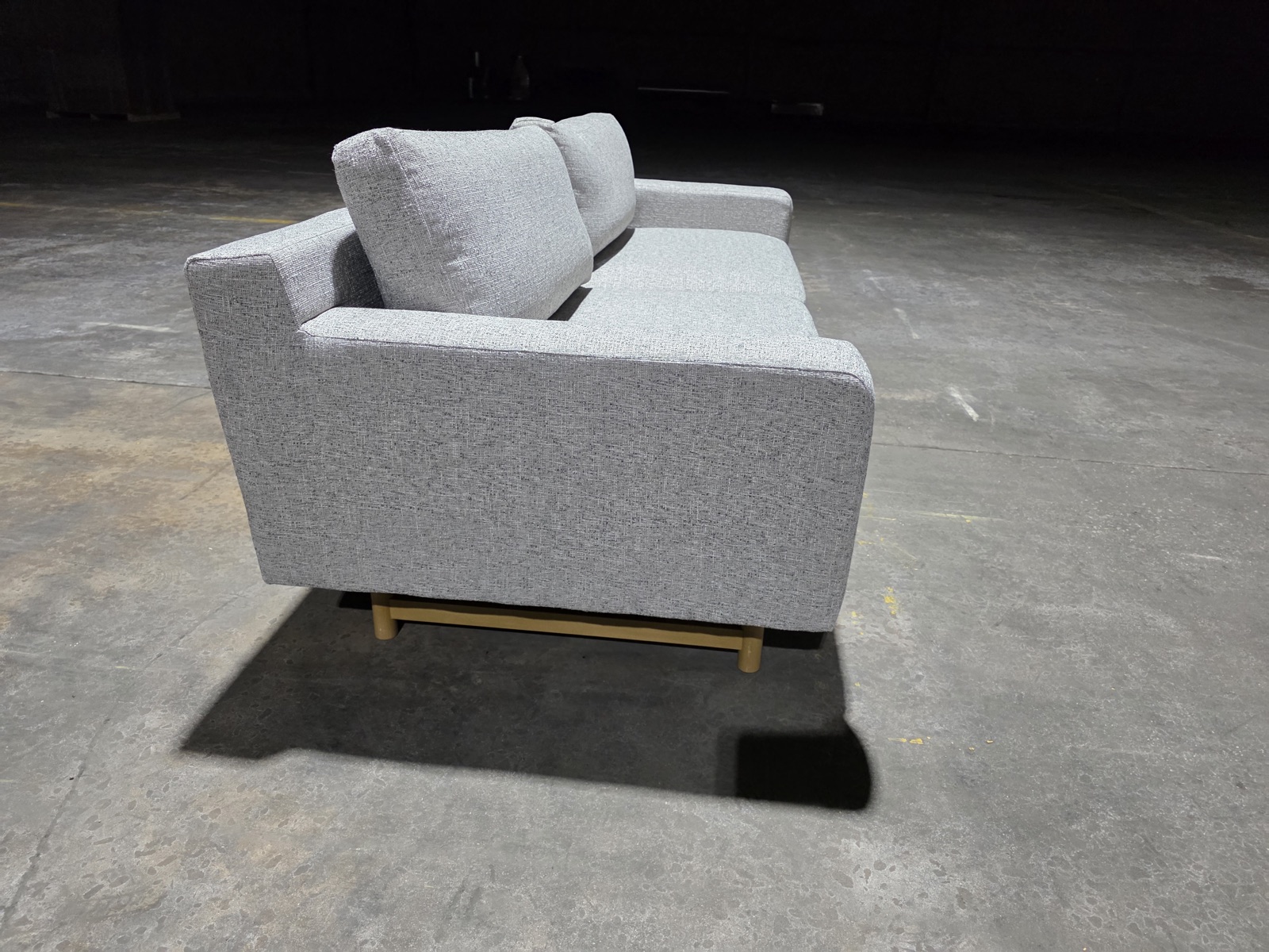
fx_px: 843
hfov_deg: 73.9
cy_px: 476
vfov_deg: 58.9
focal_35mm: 23
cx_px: 634
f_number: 1.7
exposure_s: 1/120
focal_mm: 6.3
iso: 400
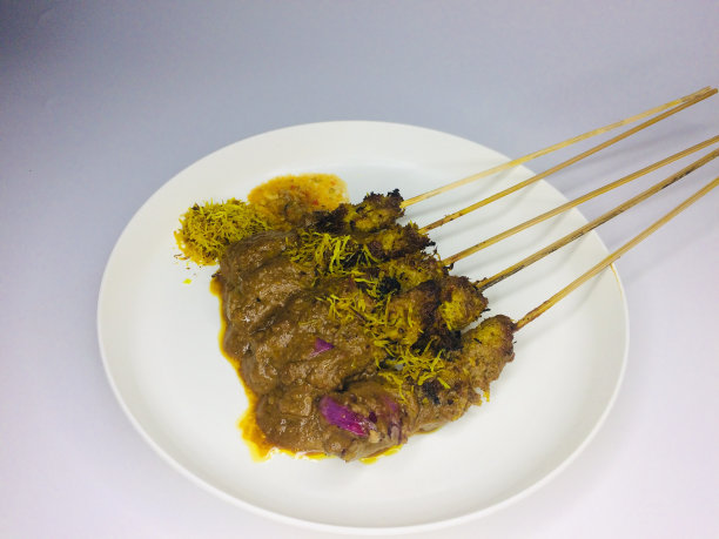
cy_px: 270
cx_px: 360
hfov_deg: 61.7
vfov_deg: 48.2
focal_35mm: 29
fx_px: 602
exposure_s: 1/100
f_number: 2.2
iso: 64
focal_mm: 4.15
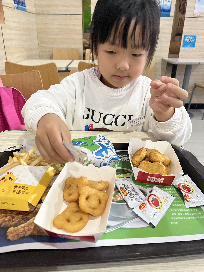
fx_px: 204
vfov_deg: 67.3
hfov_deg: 53.1
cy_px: 136
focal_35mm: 26
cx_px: 102
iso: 500
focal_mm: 5.1
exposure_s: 1/33
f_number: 1.6
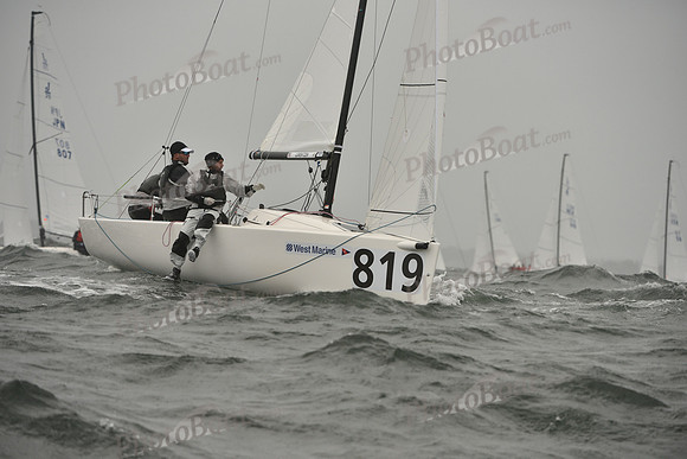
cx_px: 344
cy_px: 230
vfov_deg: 4.6
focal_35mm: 300
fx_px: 5726
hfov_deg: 6.9
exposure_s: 1/1000
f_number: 6.3
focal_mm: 300
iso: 400
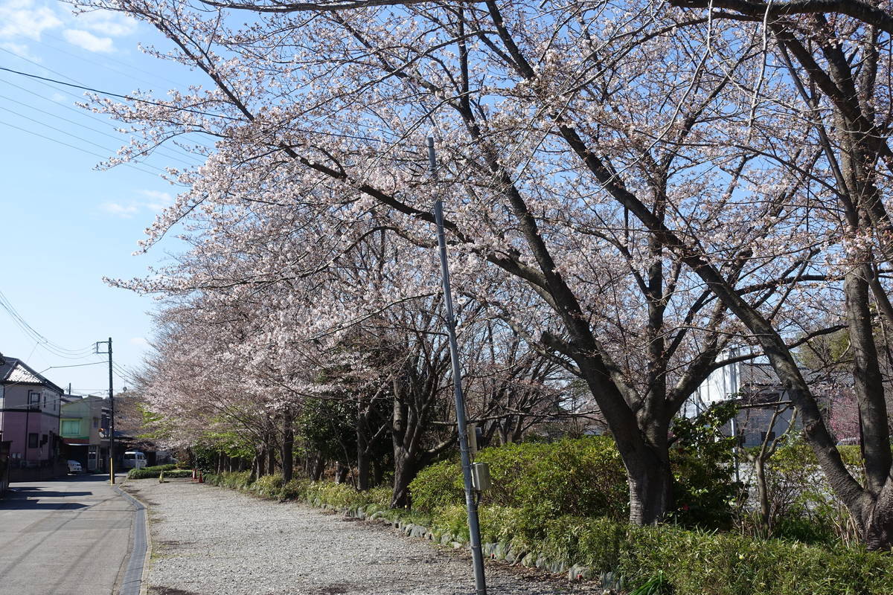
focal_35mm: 47
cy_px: 298
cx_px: 446
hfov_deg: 41.9
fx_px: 1166
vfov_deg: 28.6
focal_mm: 17.06
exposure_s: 1/400
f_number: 5.6
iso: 125
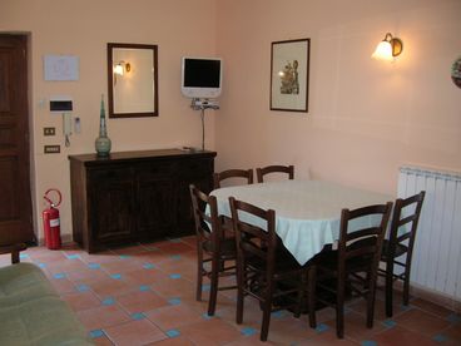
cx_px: 230
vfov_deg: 41.8
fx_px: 453
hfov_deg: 54.0
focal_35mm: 34
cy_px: 173
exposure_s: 1/60.1
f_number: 2.9
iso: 107
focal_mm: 5.7
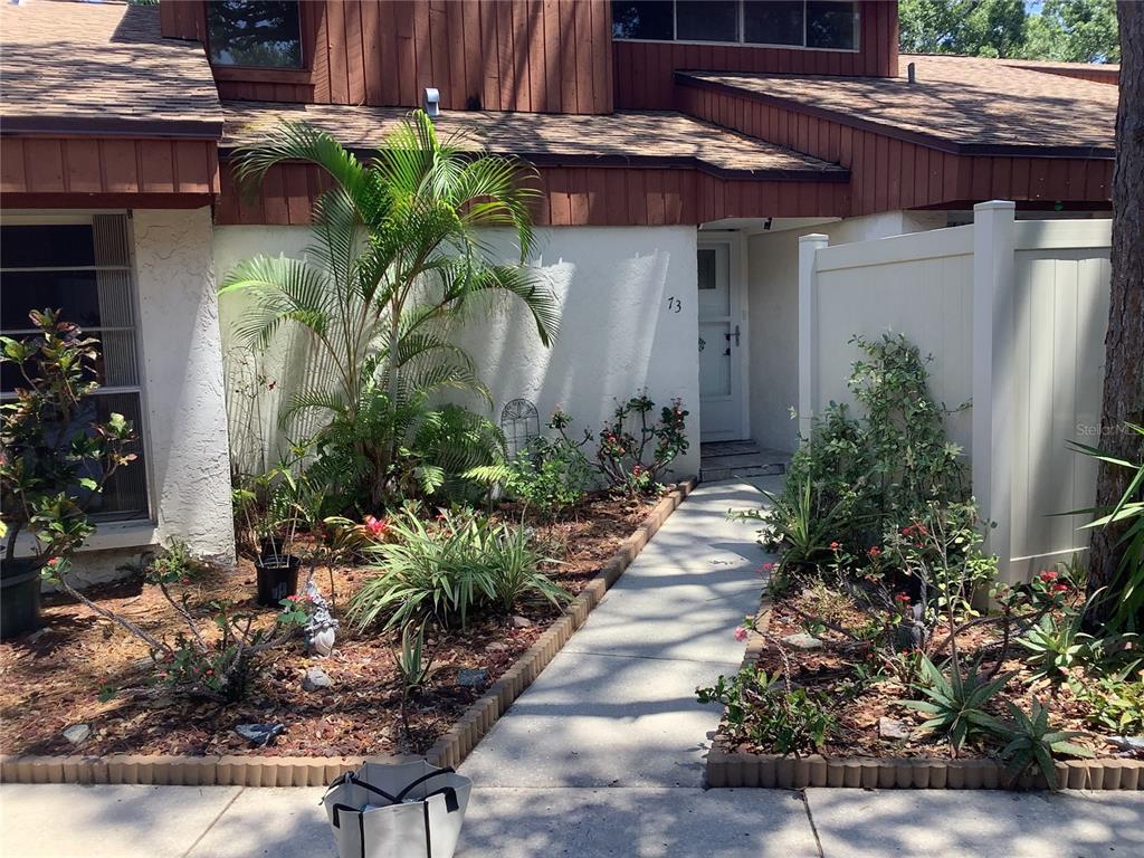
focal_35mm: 31
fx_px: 1024
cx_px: 572
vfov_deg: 45.4
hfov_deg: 58.4
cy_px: 429
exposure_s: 1/305
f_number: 2.4
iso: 25
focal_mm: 3.3
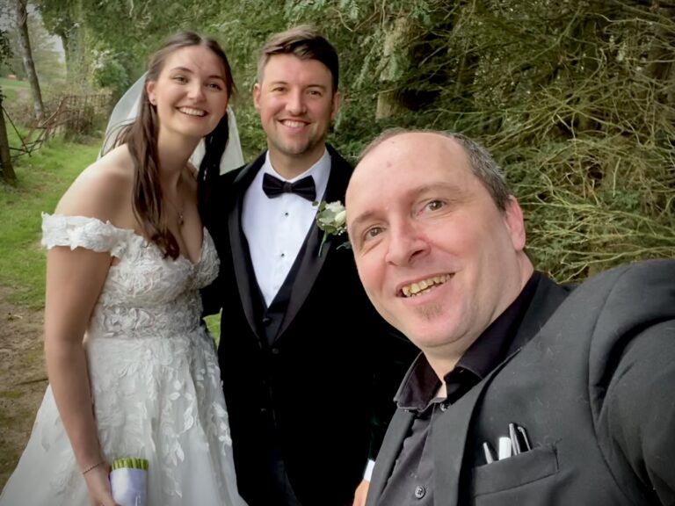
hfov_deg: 73.9
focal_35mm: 23
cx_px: 338
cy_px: 253
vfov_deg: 58.9
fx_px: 448
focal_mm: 2.71
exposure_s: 1/122
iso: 64
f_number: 2.2
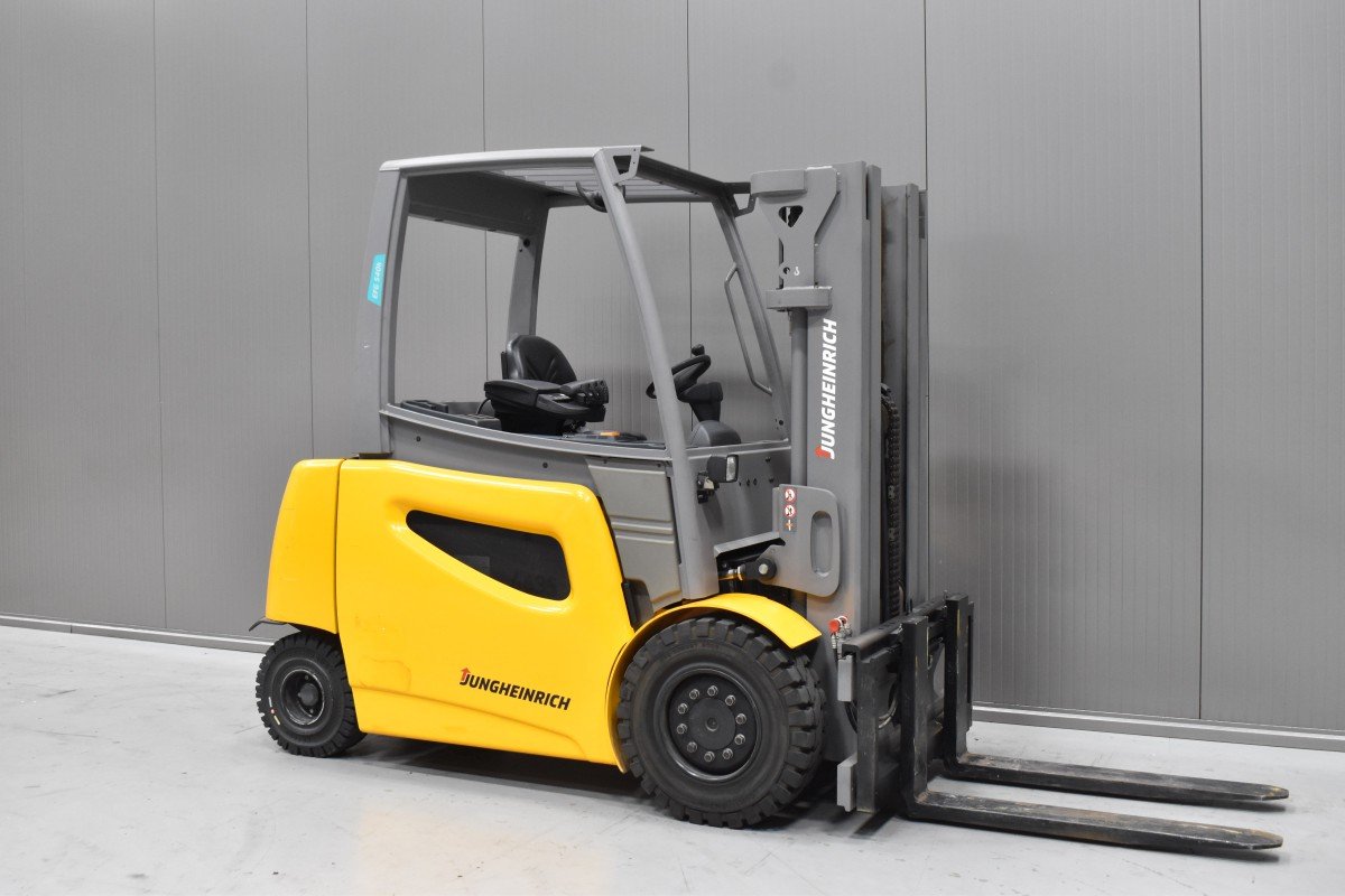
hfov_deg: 53.1
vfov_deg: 36.9
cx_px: 672
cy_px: 448
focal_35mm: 36
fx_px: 1345
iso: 1600
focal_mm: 24
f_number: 5.6
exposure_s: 1/25
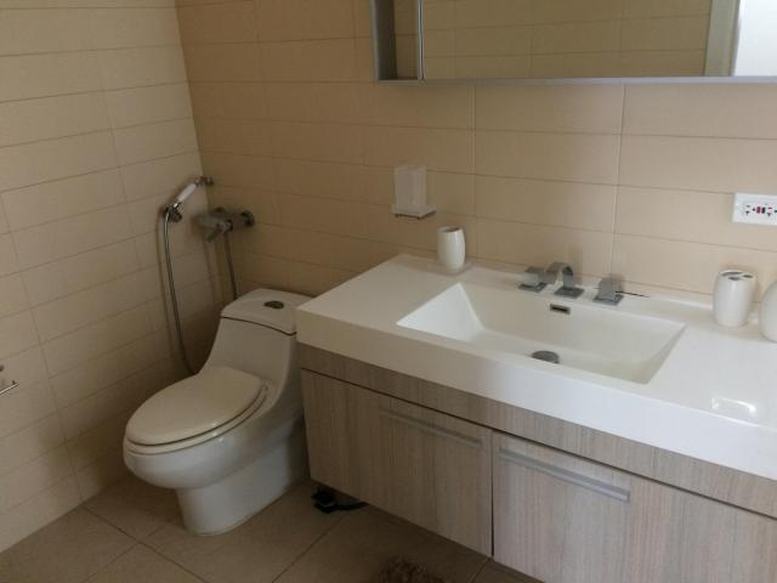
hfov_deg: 61.7
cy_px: 292
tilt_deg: -24.3
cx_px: 388
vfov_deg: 48.2
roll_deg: +2.2
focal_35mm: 29
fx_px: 651
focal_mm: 4.15
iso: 320
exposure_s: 1/24
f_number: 2.2
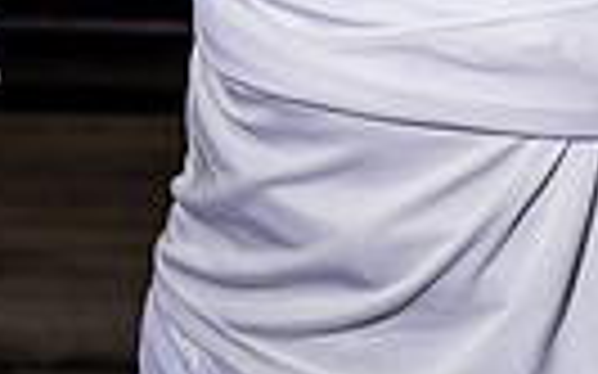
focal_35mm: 196
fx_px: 3193
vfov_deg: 6.4
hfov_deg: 10.7
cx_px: 355
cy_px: -473
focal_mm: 57
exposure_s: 1/250
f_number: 5.6
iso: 100
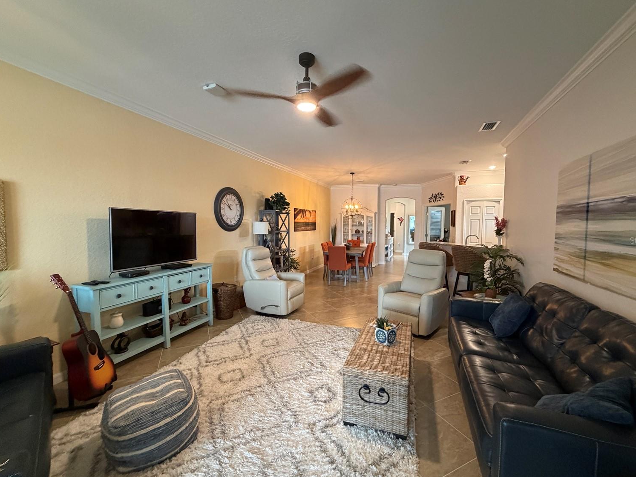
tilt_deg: -3.7
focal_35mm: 15
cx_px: 329
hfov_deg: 98.1
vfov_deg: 81.8
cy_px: 240
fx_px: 276
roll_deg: -1.1
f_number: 2.2
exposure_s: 1/60
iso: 500
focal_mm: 2.22
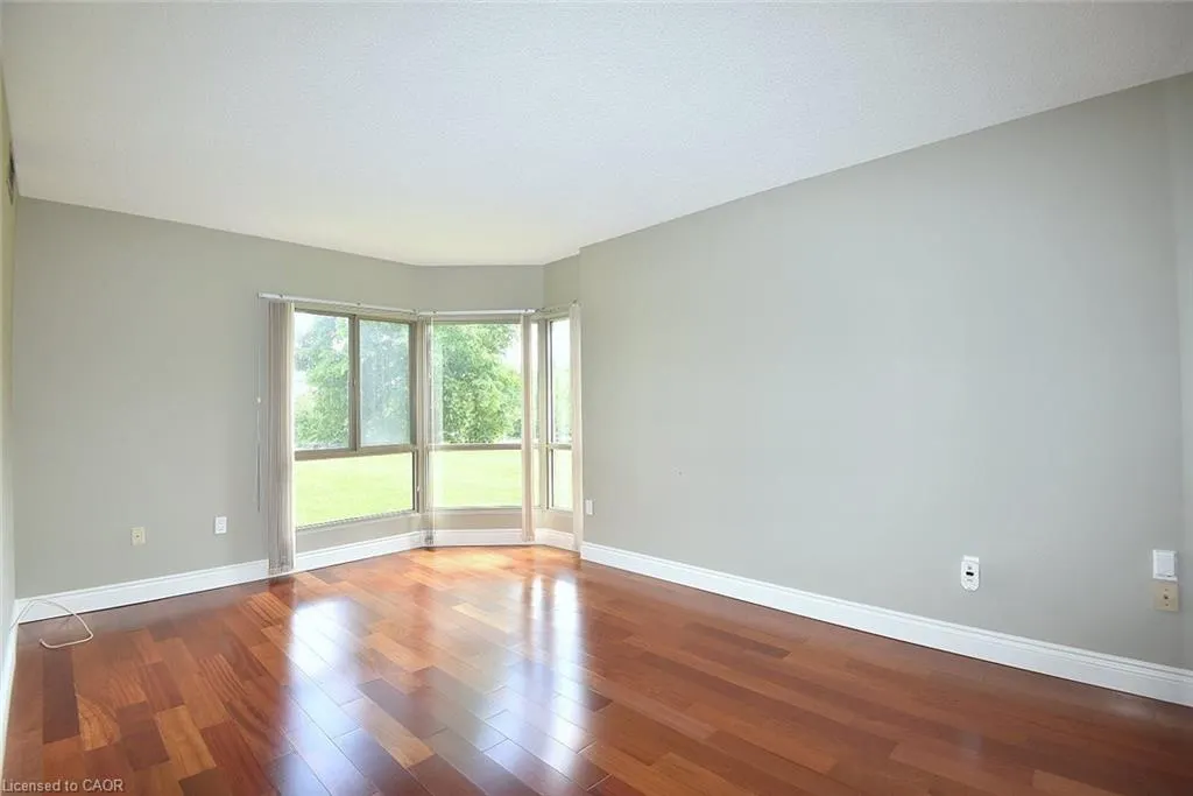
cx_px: 596
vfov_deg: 73.8
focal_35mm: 16
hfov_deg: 96.7
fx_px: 530
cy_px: 398
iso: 500
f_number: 6.3
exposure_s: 1/80
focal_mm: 16
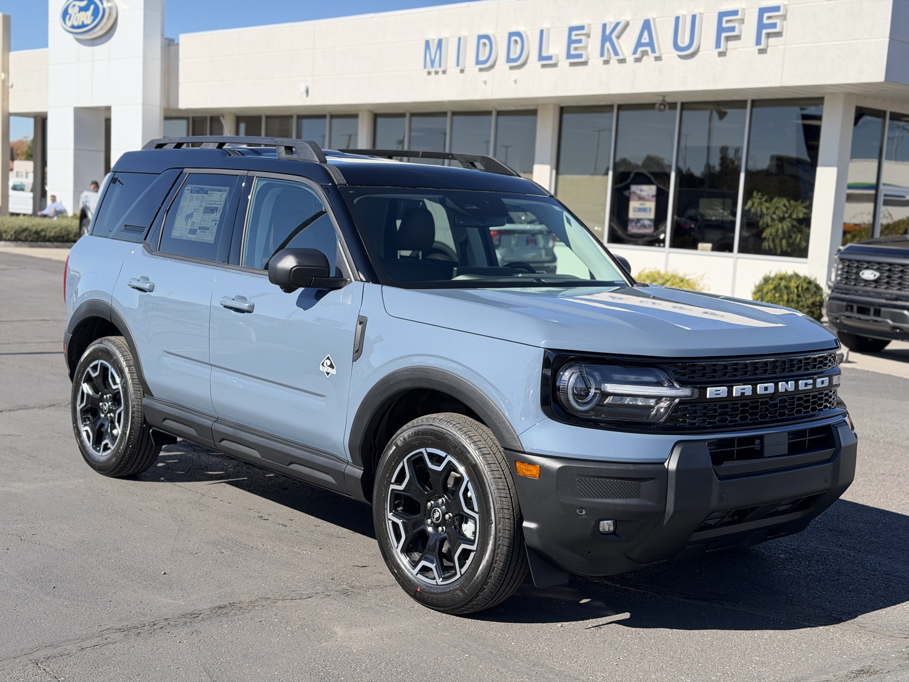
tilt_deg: -6.6
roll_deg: -3.2
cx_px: 454
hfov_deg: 39.7
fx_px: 1260
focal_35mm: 48
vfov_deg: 30.3
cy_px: 341
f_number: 1.78
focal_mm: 6.76
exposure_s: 1/3534
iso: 100
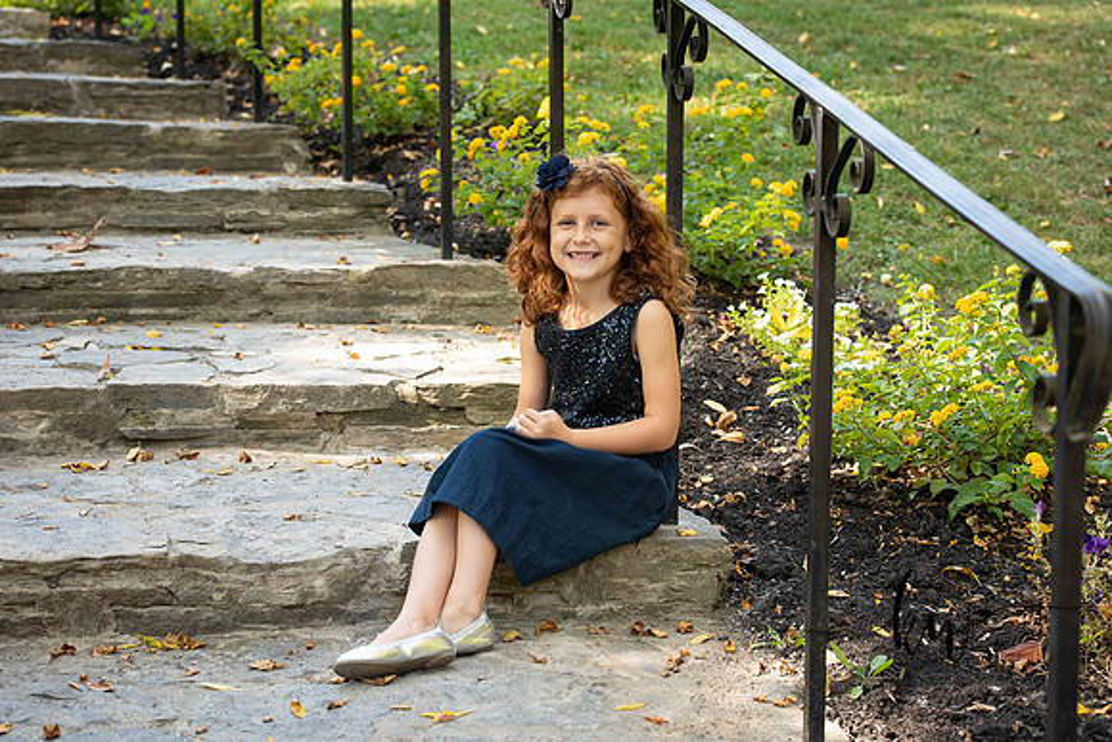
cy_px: 371
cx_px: 556
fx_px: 2163
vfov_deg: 19.5
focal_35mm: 70
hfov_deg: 28.8
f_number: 5
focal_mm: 70
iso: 640
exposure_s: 1/320
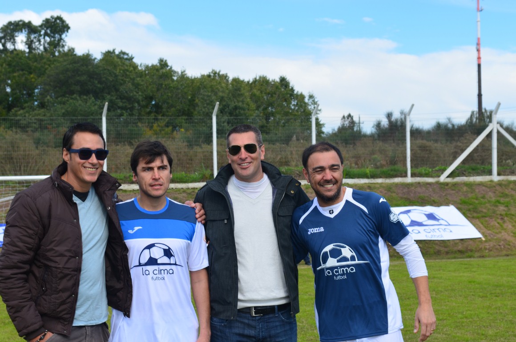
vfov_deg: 18.8
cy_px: 171
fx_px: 1030
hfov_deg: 28.1
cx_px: 258
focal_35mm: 72
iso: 110
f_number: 11
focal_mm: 48
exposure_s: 1/125
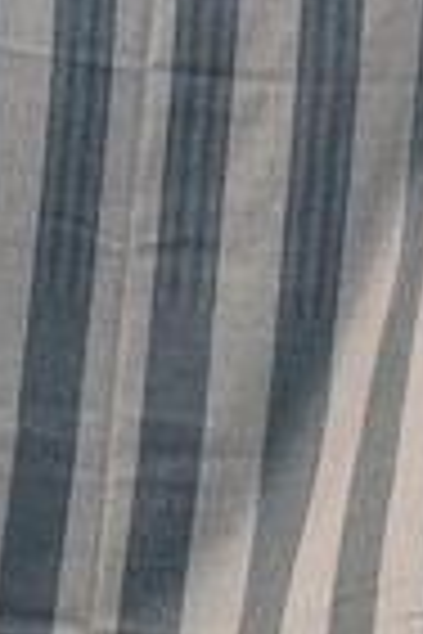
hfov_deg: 3.0
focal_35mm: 462
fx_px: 8142
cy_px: -31
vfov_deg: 4.5
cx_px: 151
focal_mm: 130
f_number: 5
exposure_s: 1/400
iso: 125
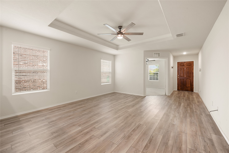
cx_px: 114
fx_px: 89
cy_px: 76
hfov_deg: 104.3
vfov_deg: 81.1
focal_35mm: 14
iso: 250
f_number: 8
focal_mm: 14
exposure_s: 1/5
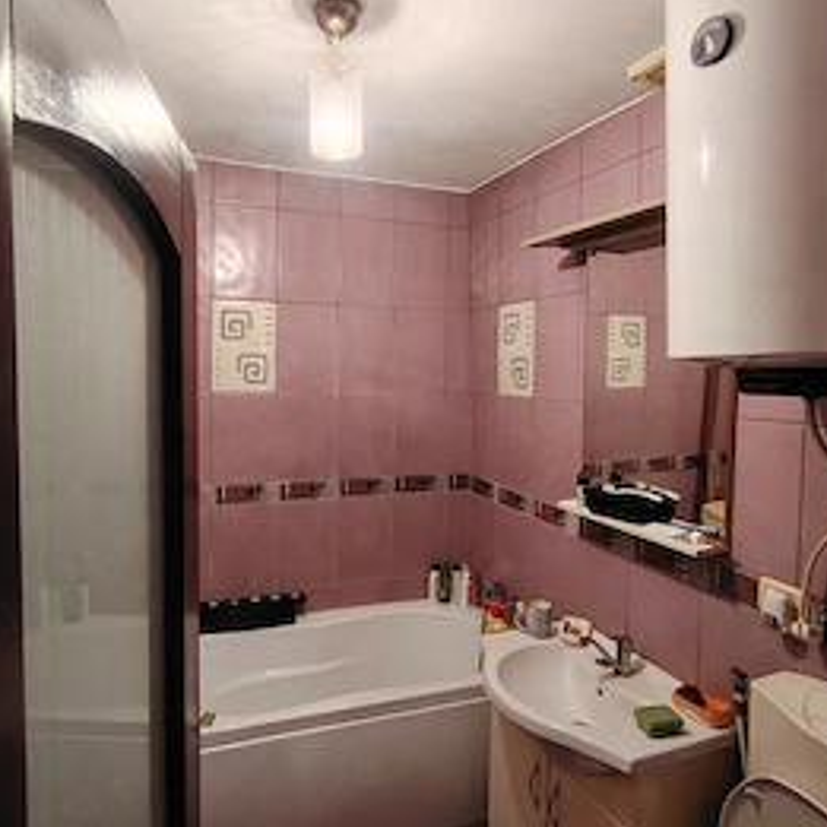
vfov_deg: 67.2
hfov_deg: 67.2
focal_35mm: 23
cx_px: 387
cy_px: 399
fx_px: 622
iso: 469
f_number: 2.2
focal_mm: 1.43
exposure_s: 1/25
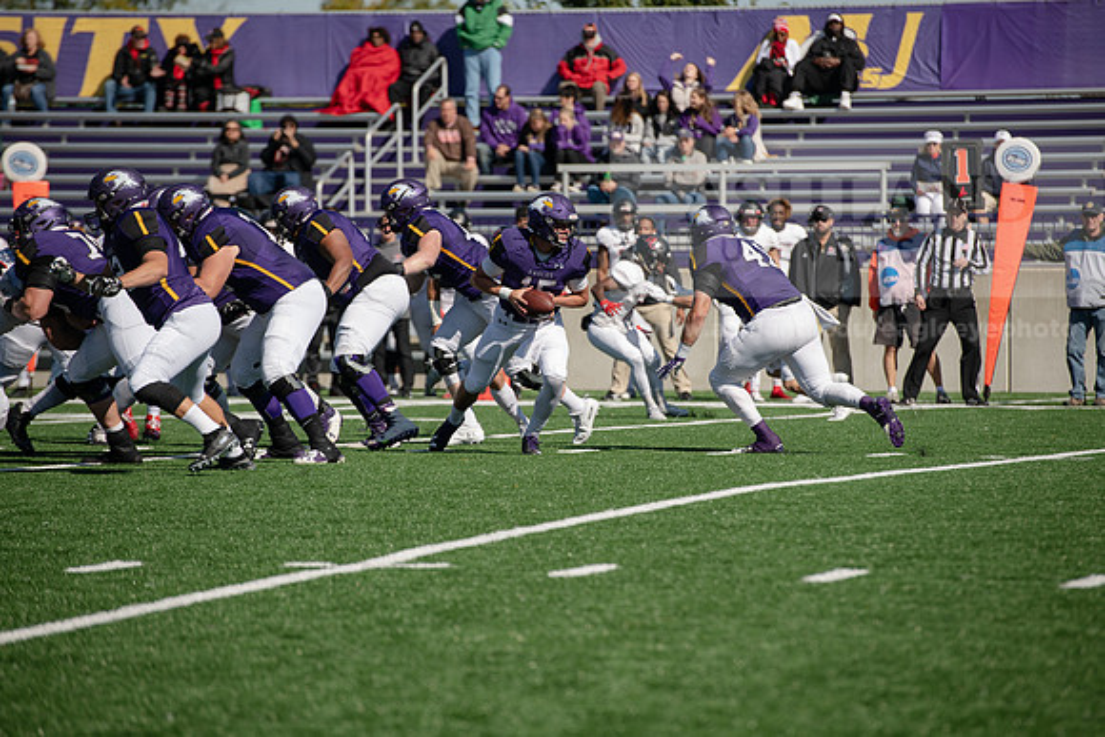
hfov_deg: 10.3
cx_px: 552
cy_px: 368
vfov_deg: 6.9
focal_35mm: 200
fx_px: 6140
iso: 160
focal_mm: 200
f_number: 4.5
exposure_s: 1/1600
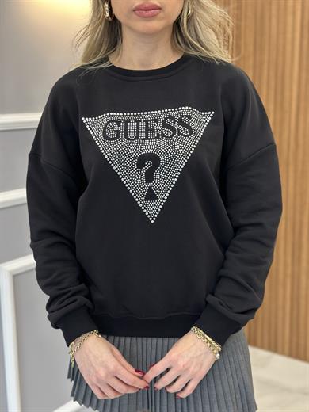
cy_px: 206
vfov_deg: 39.7
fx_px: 571
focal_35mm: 48
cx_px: 154
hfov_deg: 30.3
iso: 125
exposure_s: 1/100
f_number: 1.78
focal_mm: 6.86
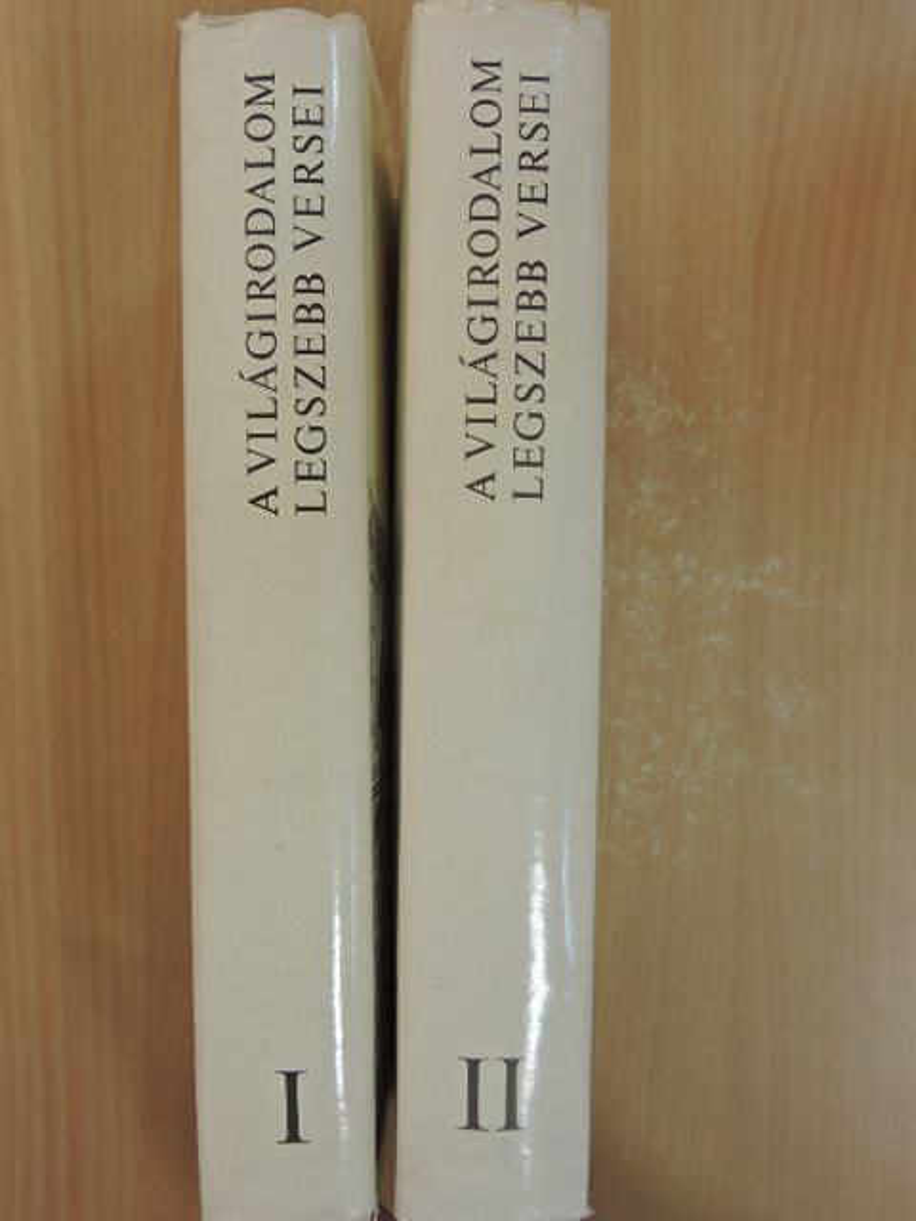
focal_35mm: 40
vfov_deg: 46.8
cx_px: 458
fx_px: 1411
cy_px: 610
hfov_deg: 36.0
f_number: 3.8
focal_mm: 7.2
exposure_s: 1/20
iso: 220
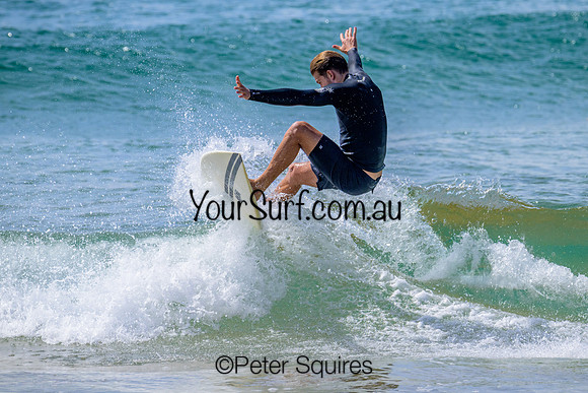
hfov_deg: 3.1
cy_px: 208
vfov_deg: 2.1
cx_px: 345
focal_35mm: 670
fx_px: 10941
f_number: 11
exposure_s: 1/2000
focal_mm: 540
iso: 1000
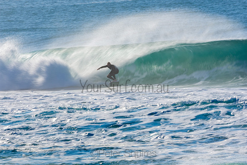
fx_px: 5147
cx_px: 124
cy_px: 82
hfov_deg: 2.7
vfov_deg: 1.8
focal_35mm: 750
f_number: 32
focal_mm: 500
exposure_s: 1/25
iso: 100
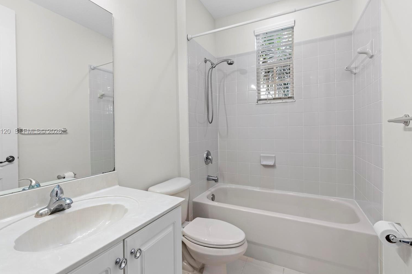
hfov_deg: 93.2
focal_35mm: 17
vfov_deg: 70.4
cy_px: 132
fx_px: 194
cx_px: 195
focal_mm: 16
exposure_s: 1/1.67
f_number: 9
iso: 200
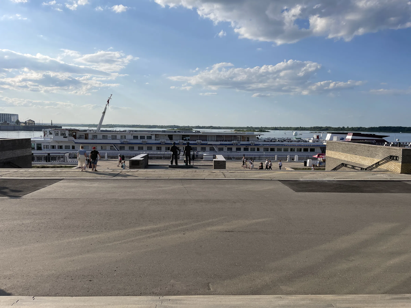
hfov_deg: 67.3
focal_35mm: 26
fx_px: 309
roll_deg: -0.3
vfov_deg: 53.1
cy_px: 154
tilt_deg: -2.6
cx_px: 206
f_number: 1.6
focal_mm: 4.2
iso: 32
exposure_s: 1/5556
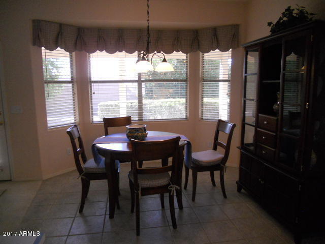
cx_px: 162
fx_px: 253
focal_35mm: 27
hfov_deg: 65.3
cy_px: 122
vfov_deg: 51.4
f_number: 3.2
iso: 400
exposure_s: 1/80
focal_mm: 4.9
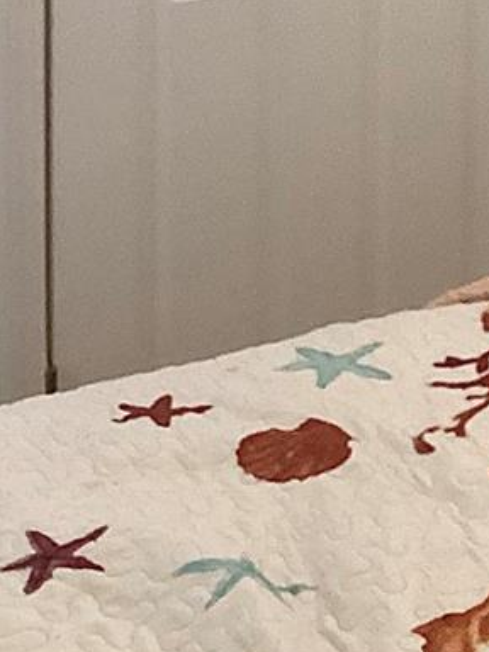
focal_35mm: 97
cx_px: 735
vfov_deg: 18.3
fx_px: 1827
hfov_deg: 14.2
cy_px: -290
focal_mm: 3.3
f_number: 2.4
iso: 250
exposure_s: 1/40
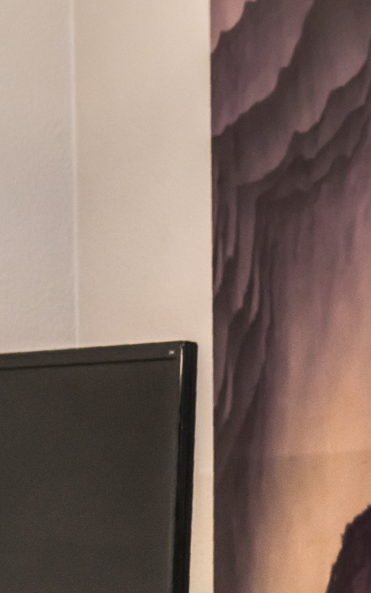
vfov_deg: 12.1
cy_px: 562
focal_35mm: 172
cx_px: 576
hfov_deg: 7.5
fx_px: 2782
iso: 640
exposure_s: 1/8
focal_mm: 48
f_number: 11
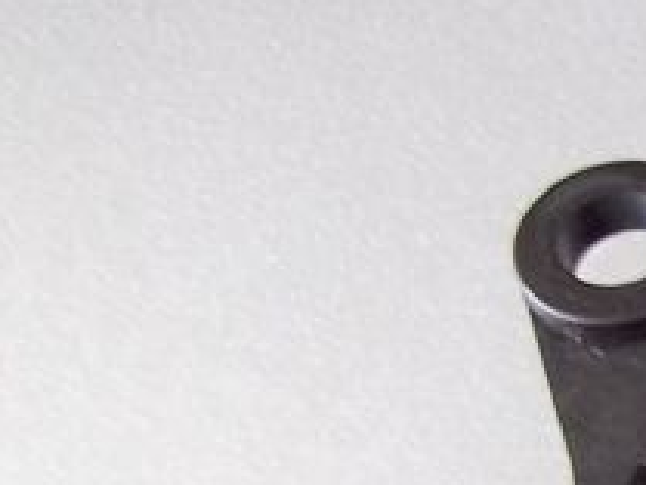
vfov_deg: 9.3
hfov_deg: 11.0
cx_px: 1539
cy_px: 859
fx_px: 2857
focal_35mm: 153
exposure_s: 1/10
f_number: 2.9
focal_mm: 5.7
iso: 160
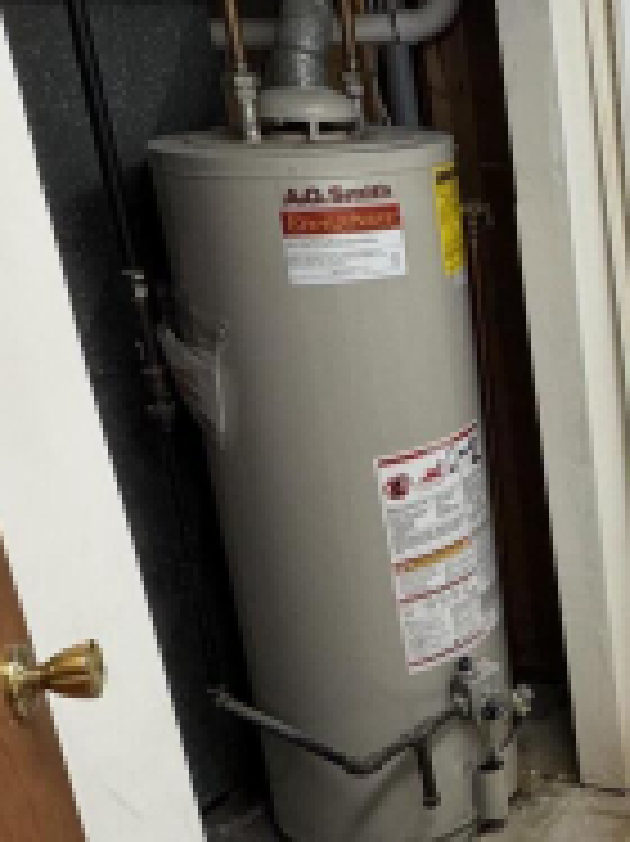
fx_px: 1215
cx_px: 954
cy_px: 421
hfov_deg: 23.2
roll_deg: -0.7
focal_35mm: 50
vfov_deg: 38.2
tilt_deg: -20.1
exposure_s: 1/120
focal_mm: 2.22
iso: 160
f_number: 2.2
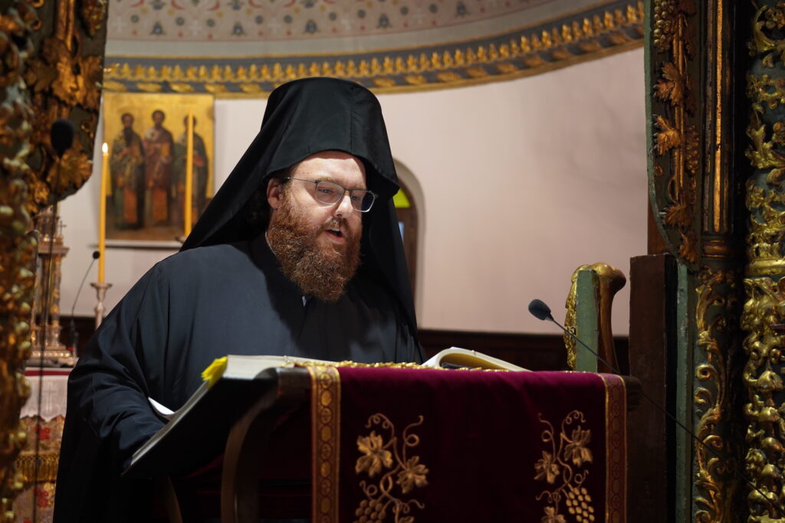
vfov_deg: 28.1
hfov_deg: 41.1
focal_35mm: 48
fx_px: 1047
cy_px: 262
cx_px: 392
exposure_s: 1/60
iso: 1600
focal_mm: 48
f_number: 4
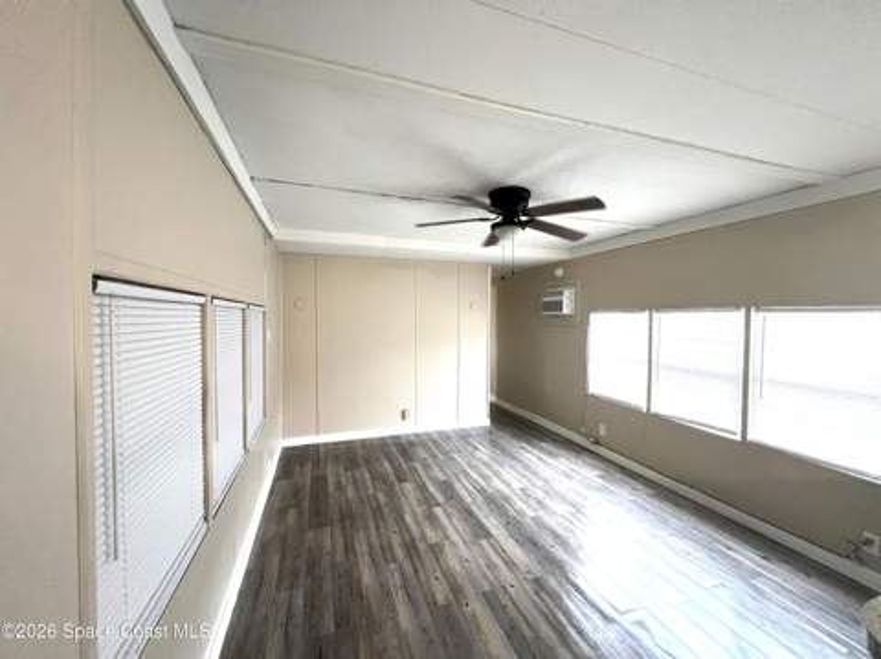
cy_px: 330
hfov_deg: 106.2
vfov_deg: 89.8
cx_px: 440
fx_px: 331
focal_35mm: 13
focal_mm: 1.57
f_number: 1.8
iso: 400
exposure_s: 1/60
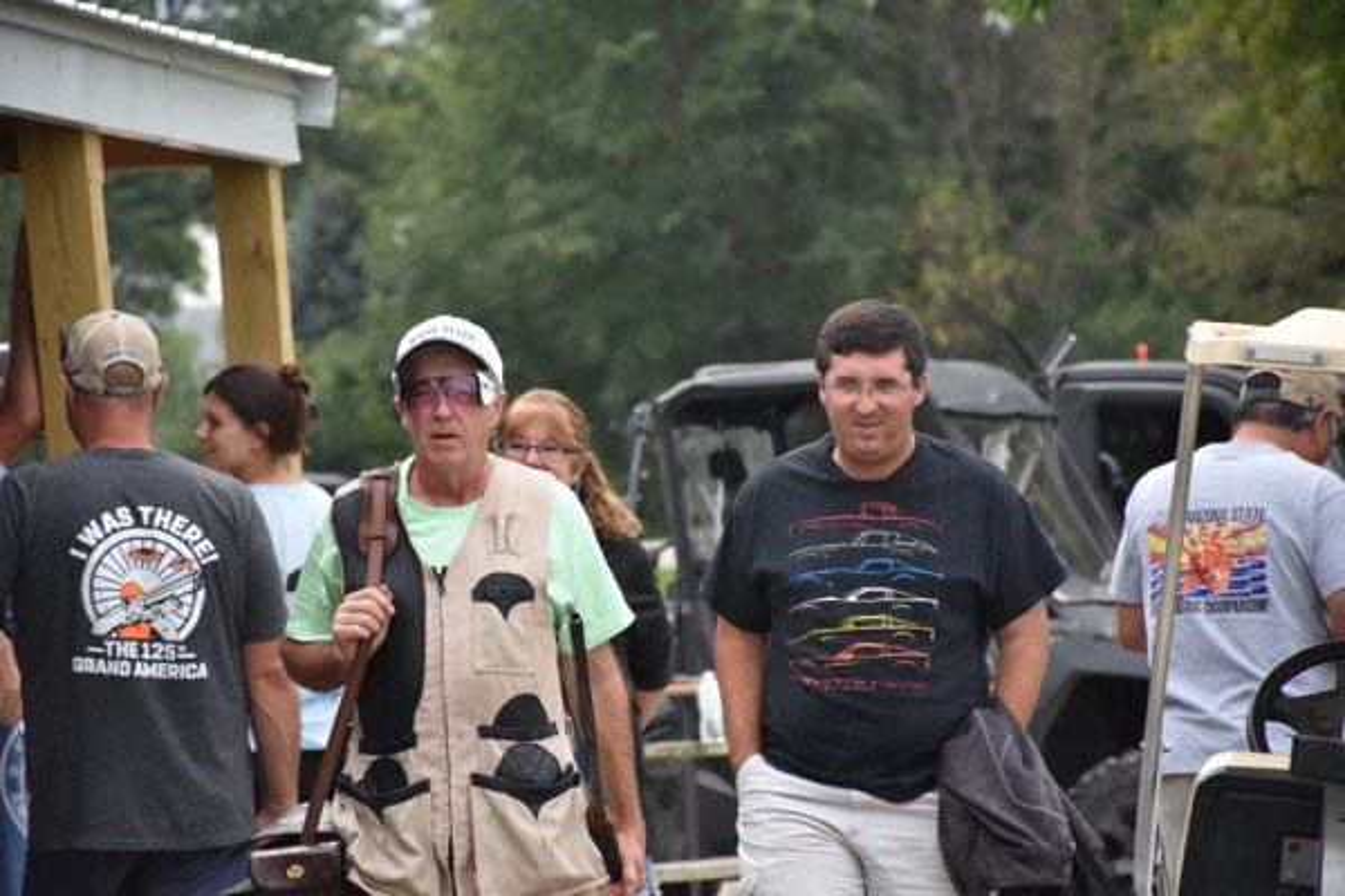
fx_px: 7845
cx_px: 672
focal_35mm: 210
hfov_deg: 9.8
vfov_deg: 6.5
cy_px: 448
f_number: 6.3
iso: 800
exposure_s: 1/640
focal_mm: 140
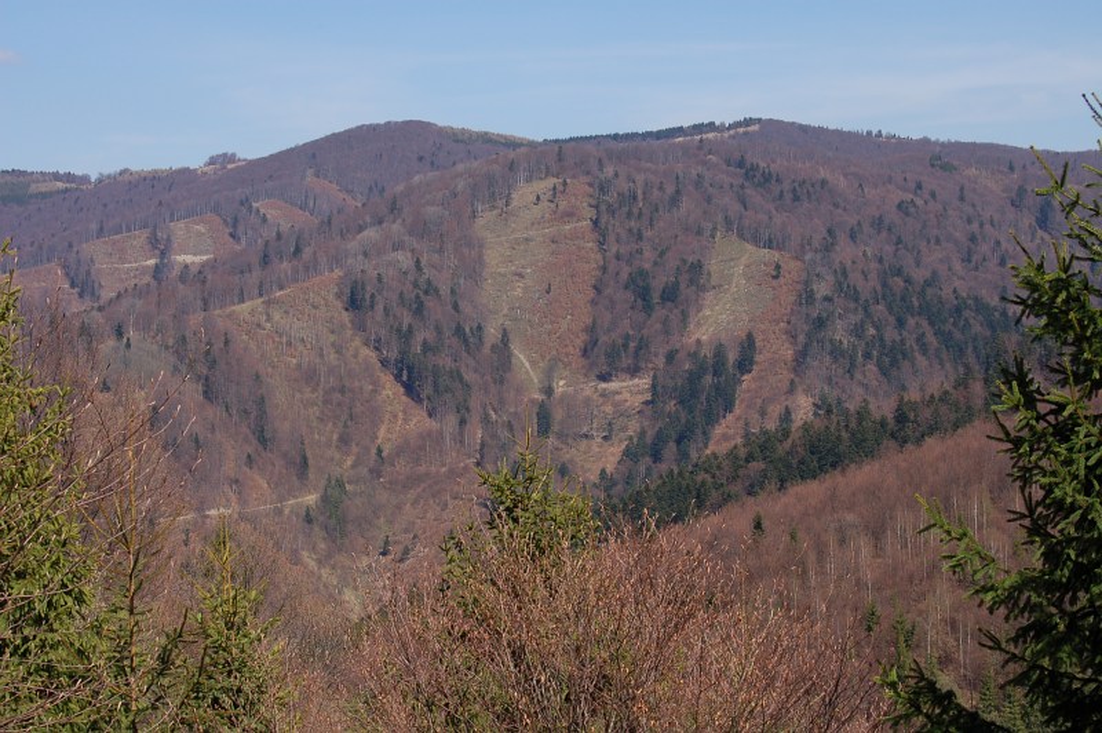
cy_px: 366
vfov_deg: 16.5
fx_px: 2523
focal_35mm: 82
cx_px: 551
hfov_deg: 24.6
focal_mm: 55
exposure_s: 1/160
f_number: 13
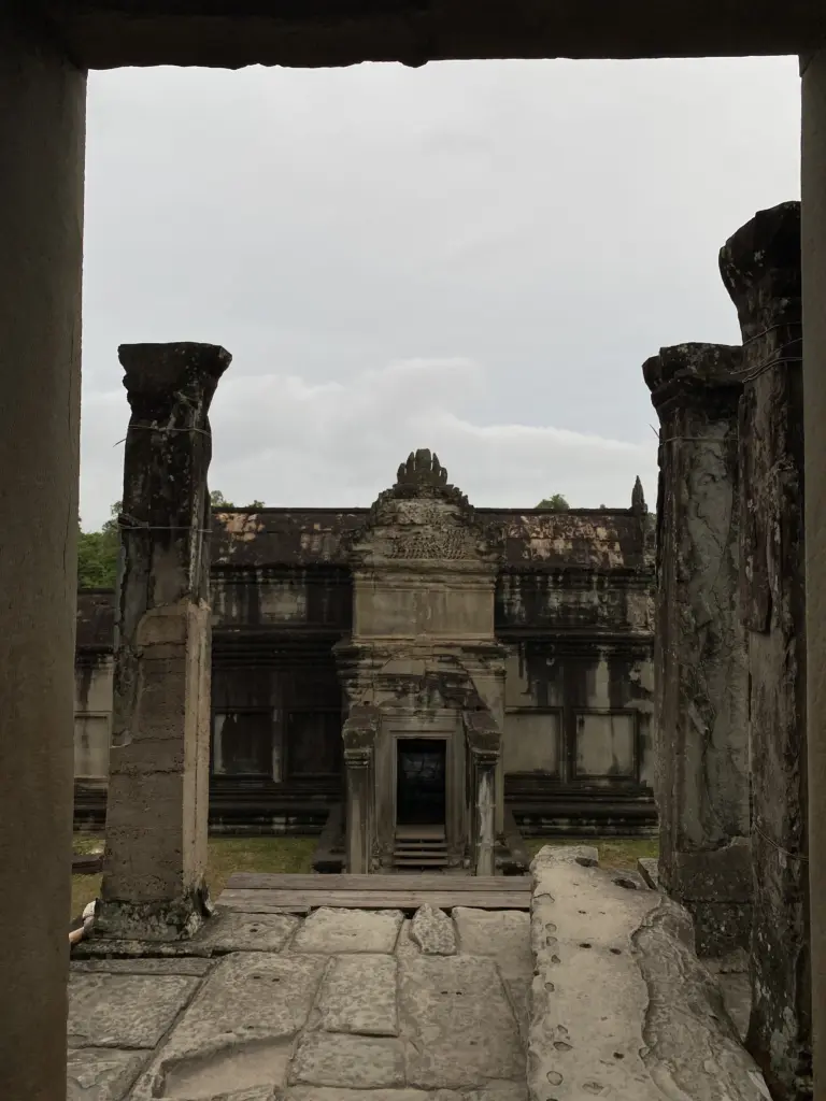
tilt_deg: +2.6
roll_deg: +1.1
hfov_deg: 53.1
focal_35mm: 26
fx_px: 827
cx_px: 413
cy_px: 550
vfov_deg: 67.3
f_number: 1.8
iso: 32
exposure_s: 1/673
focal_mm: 4.25
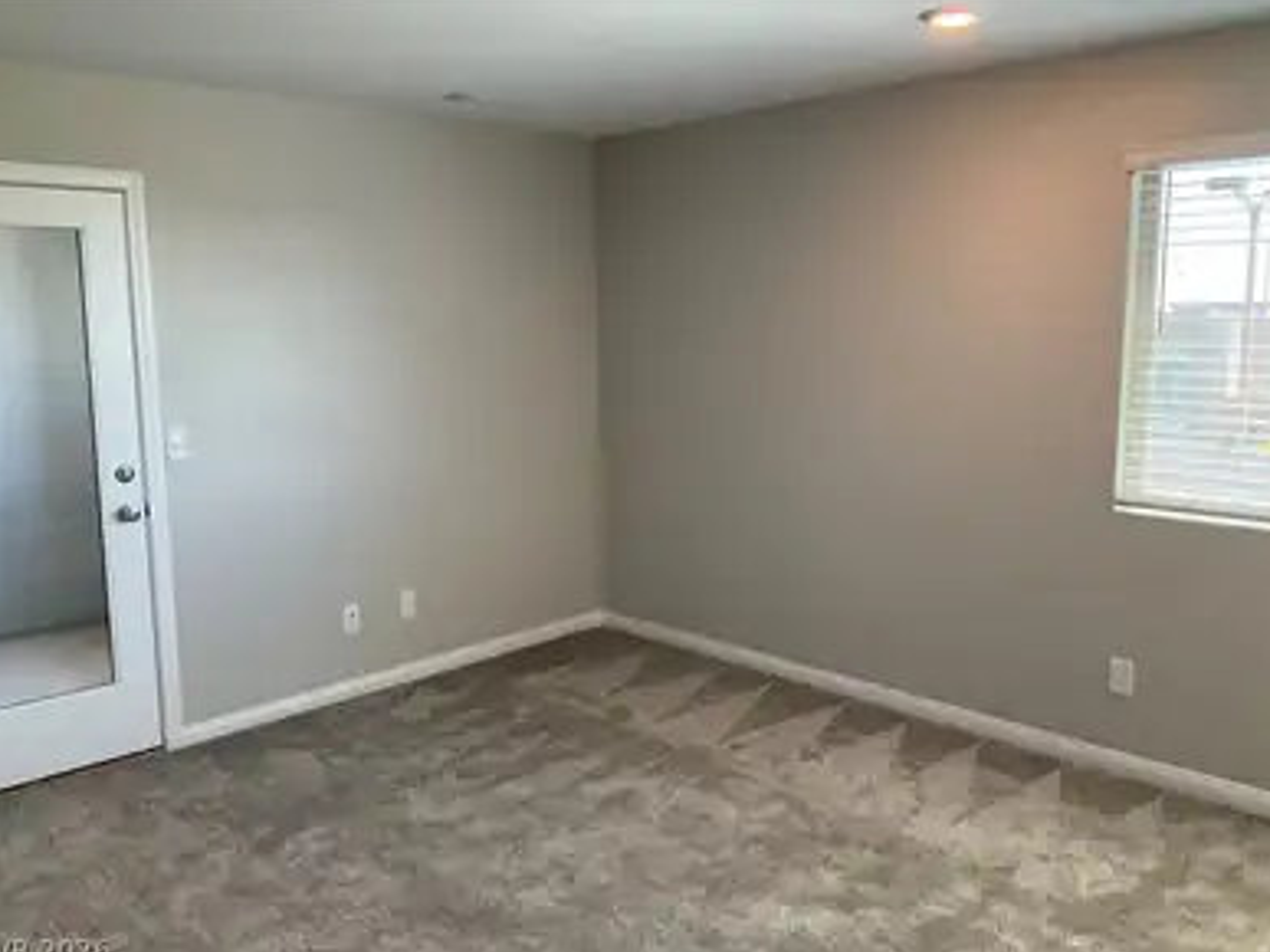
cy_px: 479
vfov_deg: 46.8
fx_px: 1100
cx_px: 627
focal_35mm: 30
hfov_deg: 60.0
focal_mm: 3
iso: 40
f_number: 1.8
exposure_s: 1/60
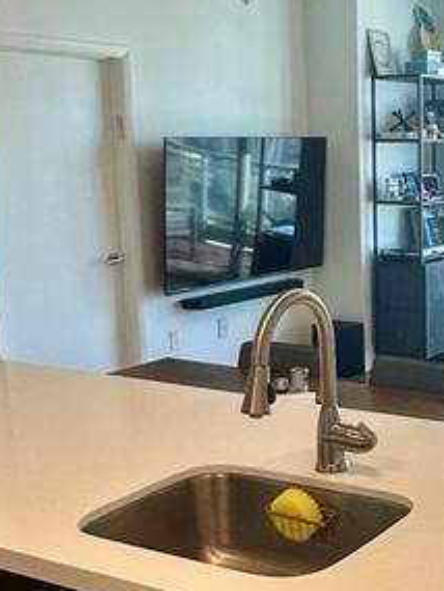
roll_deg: -0.4
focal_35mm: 59
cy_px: 330
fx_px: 1008
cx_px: 446
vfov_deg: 32.7
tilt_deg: -10.7
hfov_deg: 23.7
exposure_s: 1/168
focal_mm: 2.22
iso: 40
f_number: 2.2
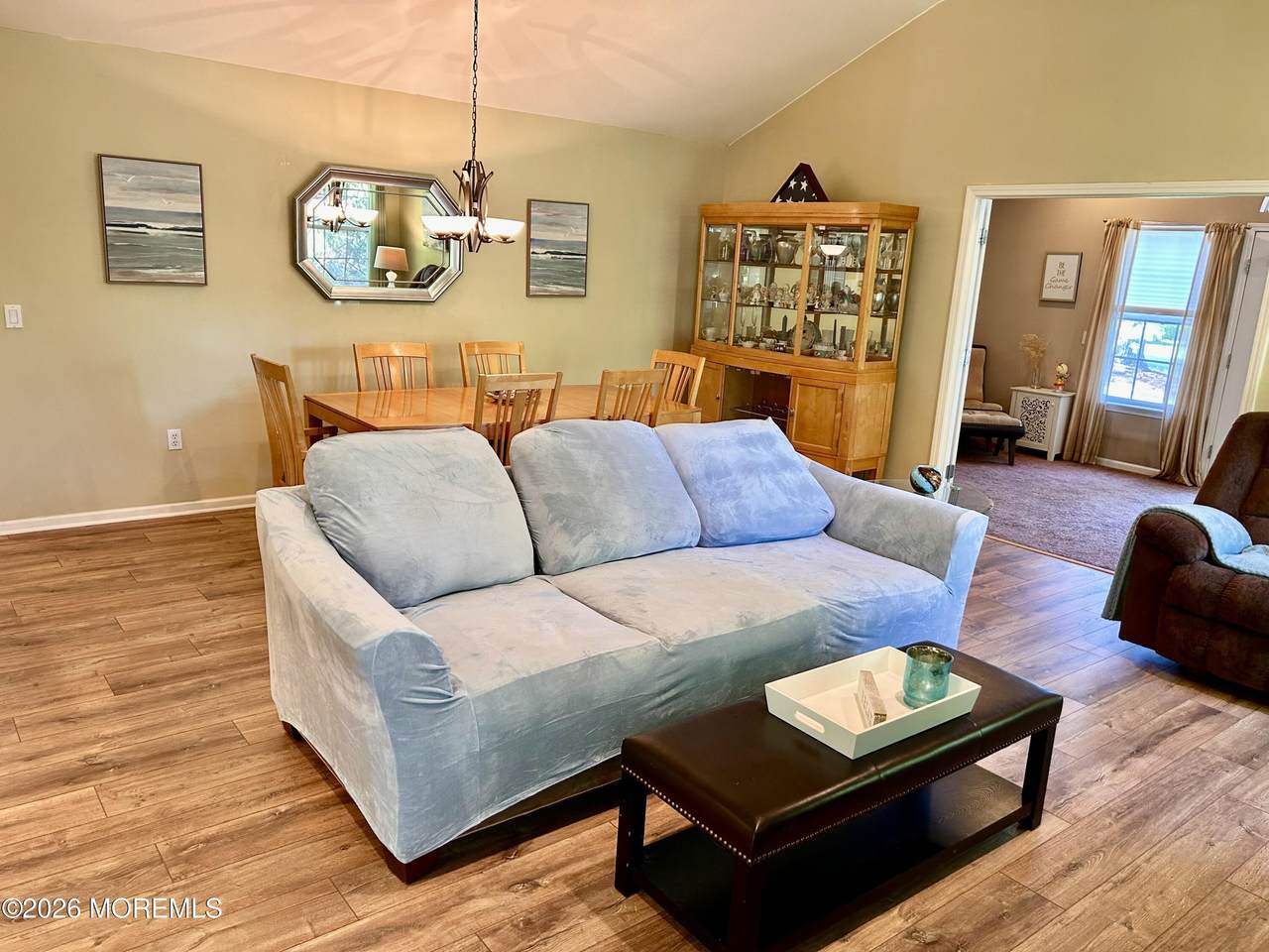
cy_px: 476
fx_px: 953
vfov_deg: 53.1
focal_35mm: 26
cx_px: 634
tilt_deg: -12.9
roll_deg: -3.1
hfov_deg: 67.3
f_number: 1.5
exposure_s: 1/60
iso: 125
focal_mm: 5.7
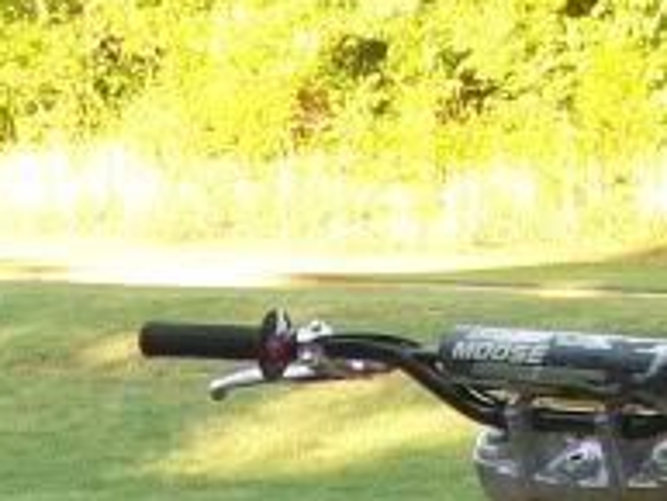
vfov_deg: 7.4
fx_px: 3683
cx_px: 180
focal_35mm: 191
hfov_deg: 10.3
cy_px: 1123
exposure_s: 1/80
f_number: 2.7
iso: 64
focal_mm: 6
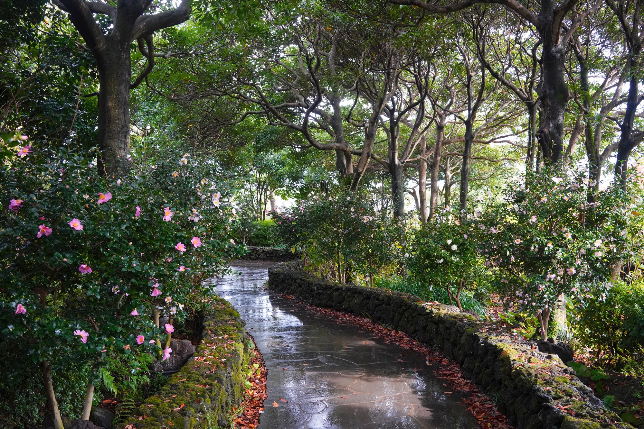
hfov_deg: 54.4
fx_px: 626
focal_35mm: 35
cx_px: 322
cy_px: 214
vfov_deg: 37.9
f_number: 9
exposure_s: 1/100
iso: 1600
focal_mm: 35
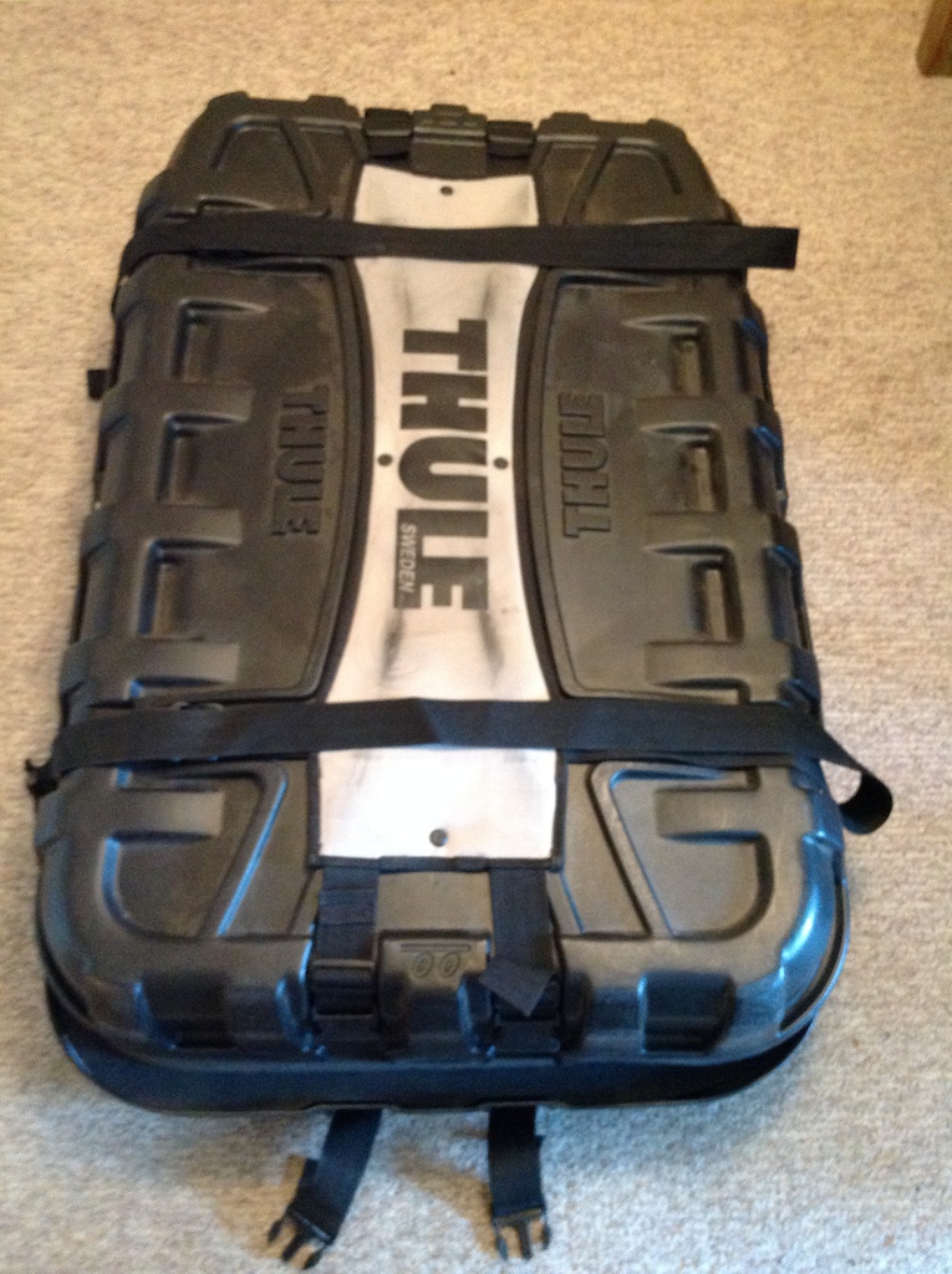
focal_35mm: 35
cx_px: 476
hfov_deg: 40.6
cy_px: 637
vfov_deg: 52.7
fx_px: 1287
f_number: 2.4
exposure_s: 1/15
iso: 500
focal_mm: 4.28
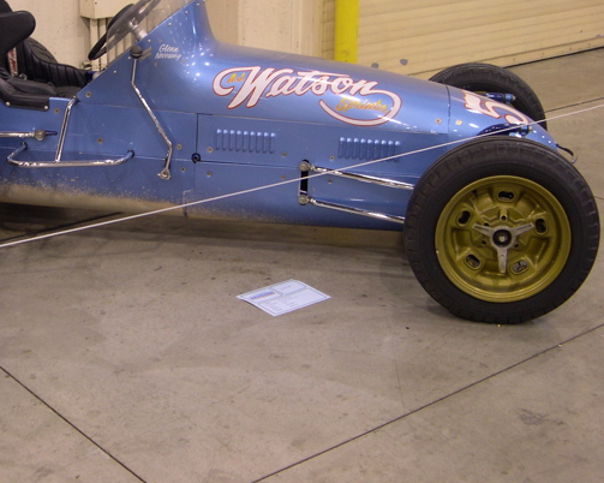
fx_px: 1054
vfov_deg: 25.5
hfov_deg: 31.3
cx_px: 140
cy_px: 127
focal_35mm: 59
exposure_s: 1/23.5
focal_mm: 8
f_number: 2.8
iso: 100
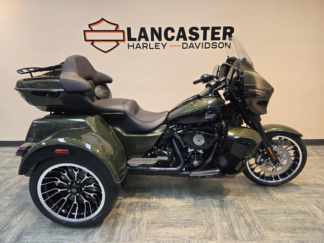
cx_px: 162
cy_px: 122
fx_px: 215
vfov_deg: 58.9
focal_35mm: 23
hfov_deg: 73.9
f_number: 1.7
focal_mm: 6.3
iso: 250
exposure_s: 1/120
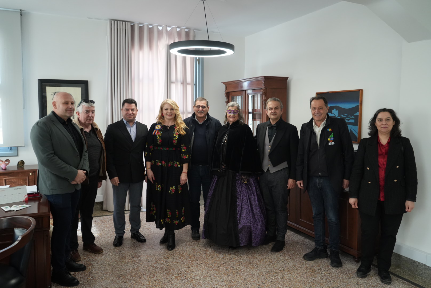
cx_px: 216
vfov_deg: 45.0
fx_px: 347
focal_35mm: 29
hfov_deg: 63.6
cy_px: 144
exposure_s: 1/250
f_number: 4
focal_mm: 29
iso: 3200
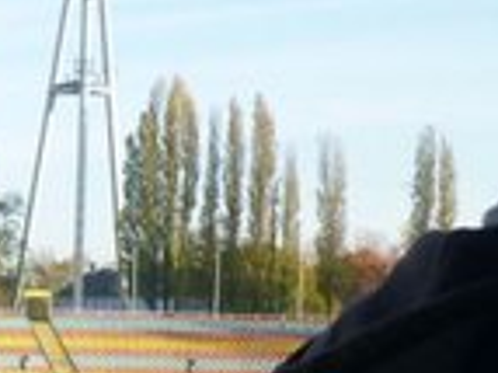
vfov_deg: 11.8
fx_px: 1768
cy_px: 460
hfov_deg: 14.2
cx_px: -402
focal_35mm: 123
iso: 80
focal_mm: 5.5
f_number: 2.8
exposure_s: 1/500
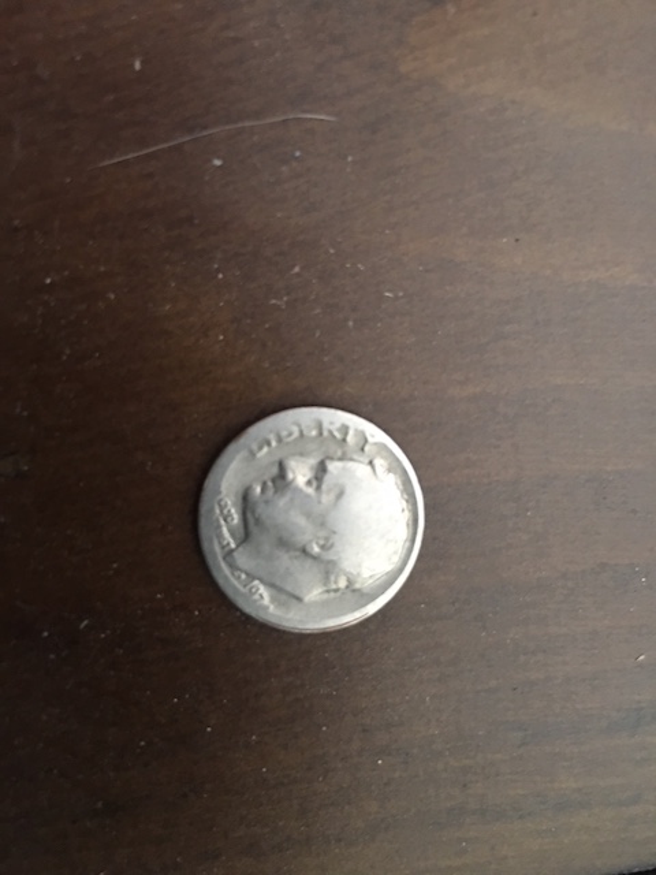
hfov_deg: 48.2
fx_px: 733
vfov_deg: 61.7
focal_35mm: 29
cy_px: 438
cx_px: 328
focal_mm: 4.15
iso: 125
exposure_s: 1/4
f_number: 2.2
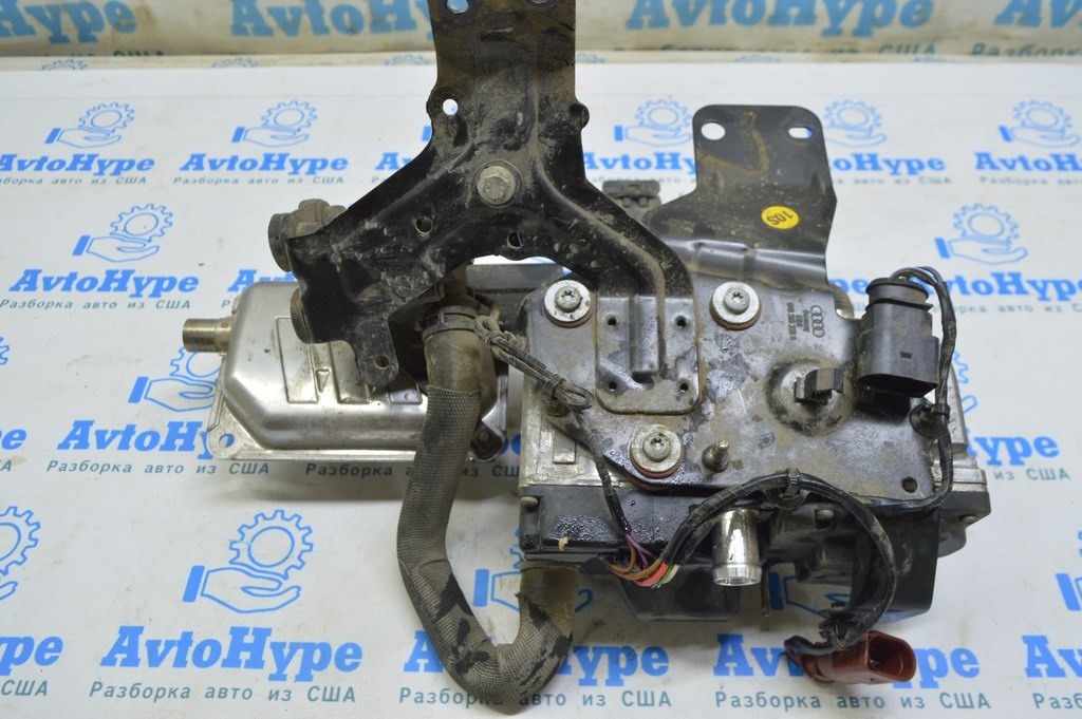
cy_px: 360
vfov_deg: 43.5
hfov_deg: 62.0
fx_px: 901
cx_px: 541
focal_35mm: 30
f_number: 5.6
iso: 400
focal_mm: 20
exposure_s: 1/20
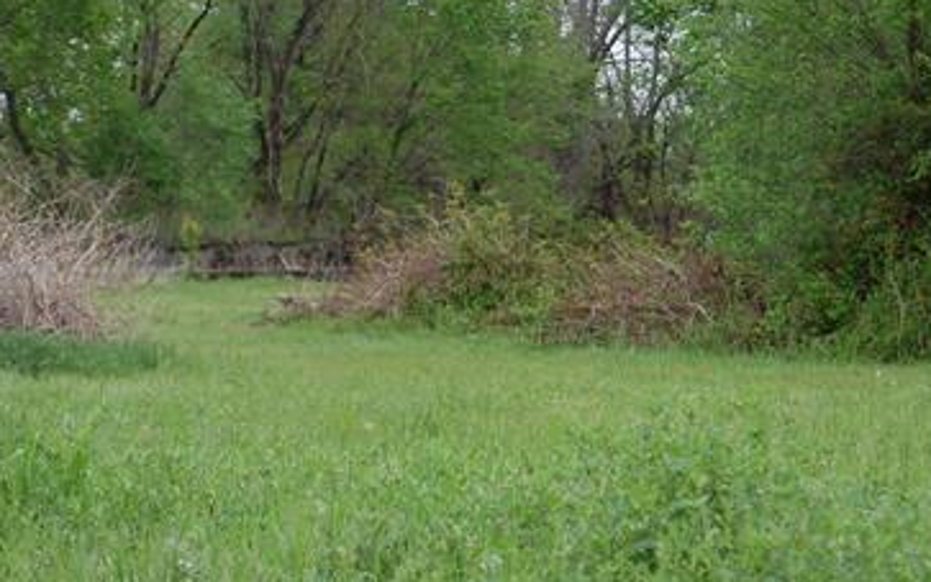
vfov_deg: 8.9
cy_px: 314
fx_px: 3753
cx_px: 467
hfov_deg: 14.1
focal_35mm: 148
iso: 220
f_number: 5.6
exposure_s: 1/125
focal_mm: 55
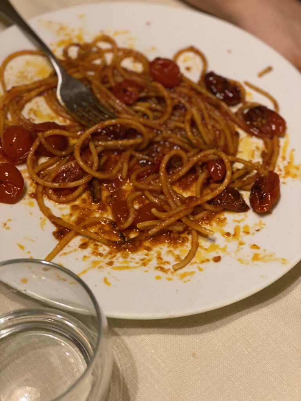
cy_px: 200
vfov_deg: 36.8
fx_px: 603
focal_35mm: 52
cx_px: 150
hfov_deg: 28.0
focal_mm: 6
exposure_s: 1/14
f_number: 2
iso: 400
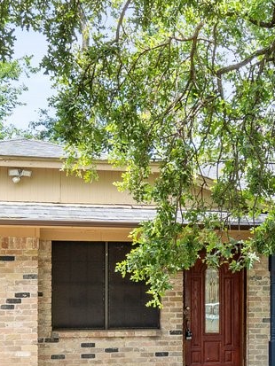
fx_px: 858
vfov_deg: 23.8
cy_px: 287
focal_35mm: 81
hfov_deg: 18.1
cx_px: 222
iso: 100
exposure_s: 1/3
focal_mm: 17
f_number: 8
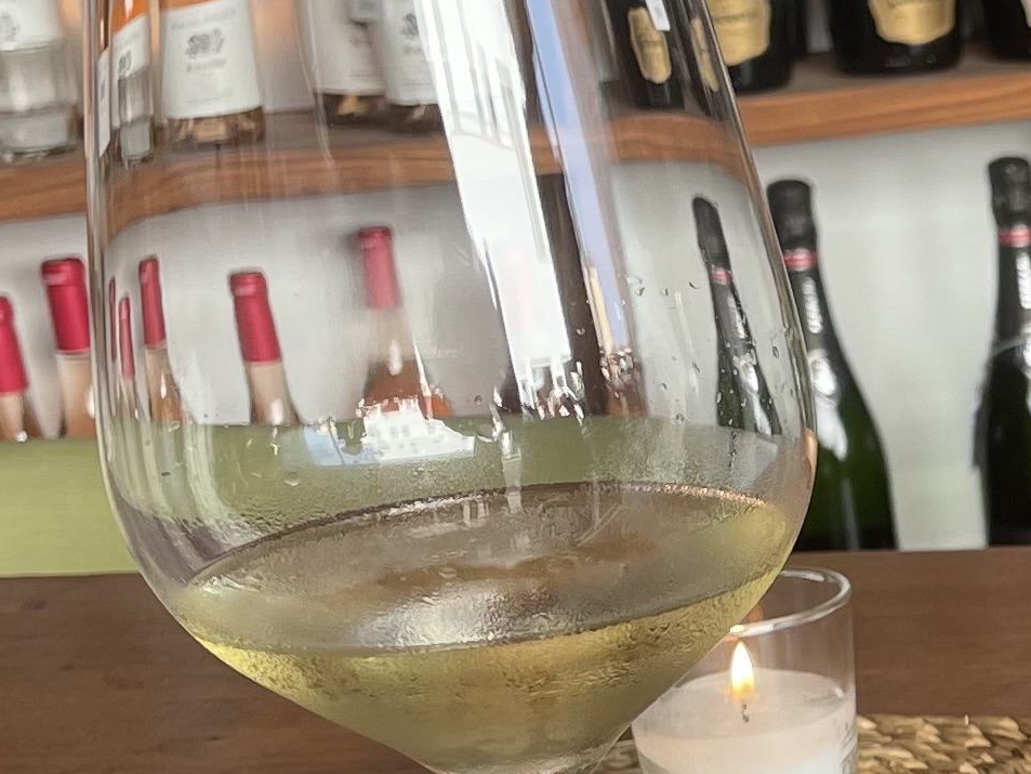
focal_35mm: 110
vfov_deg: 13.2
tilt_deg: -20.4
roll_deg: +3.3
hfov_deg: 16.6
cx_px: 1451
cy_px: 868
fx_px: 3277
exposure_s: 1/121
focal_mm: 4.2
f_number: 1.6
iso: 32
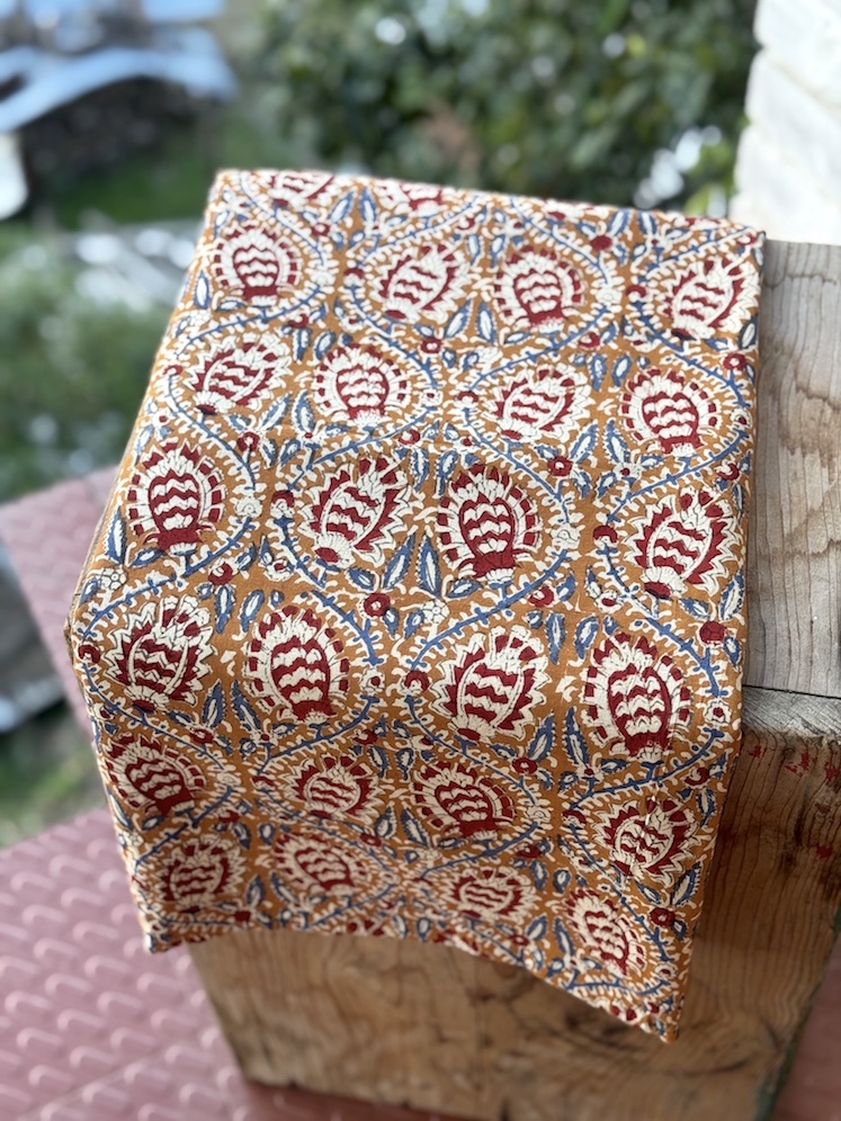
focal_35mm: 48
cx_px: 420
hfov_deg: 30.3
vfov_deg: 39.7
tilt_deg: -52.5
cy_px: 560
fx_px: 1555
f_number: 1.78
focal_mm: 6.76
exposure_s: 1/370
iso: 64
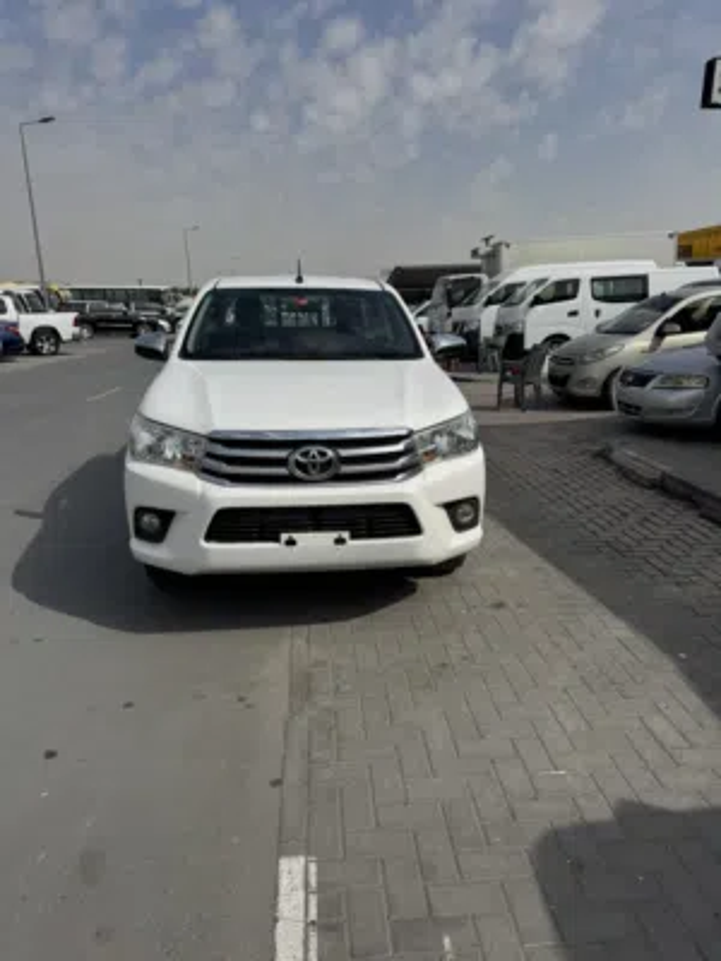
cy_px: 480
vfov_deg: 71.6
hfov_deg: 56.8
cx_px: 360
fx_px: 667
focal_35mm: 24
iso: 80
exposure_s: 1/9009
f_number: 1.78
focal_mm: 6.76
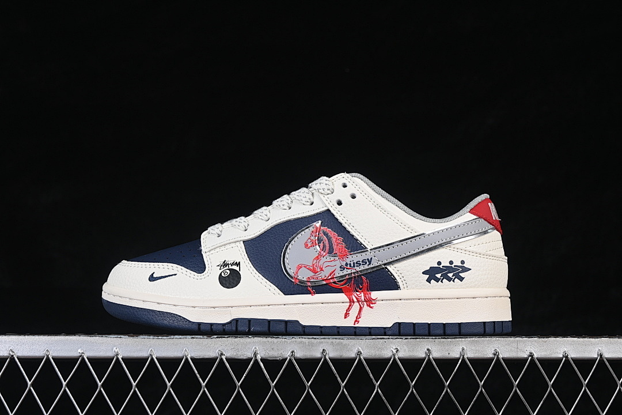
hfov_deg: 27.0
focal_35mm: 75
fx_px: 1296
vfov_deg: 18.2
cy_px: 208
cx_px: 311
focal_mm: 50
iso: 160
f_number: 8
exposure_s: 1/80
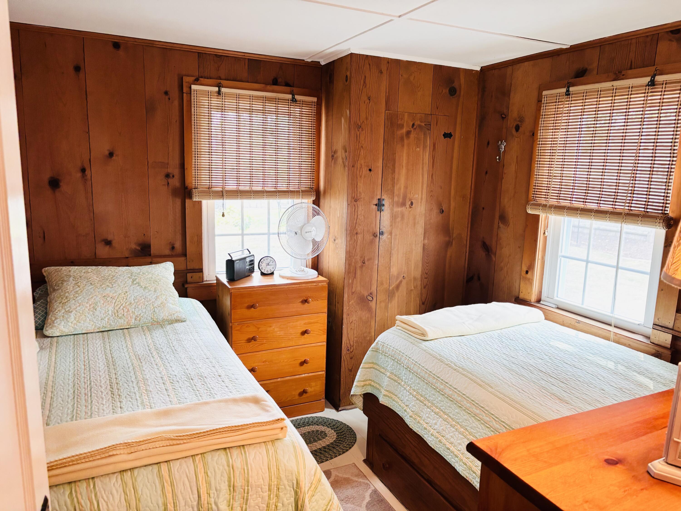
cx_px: 340
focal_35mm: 26
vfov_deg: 53.1
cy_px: 256
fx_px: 511
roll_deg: -1.9
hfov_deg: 67.3
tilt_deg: -9.6
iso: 160
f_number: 1.6
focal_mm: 5.96
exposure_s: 1/60
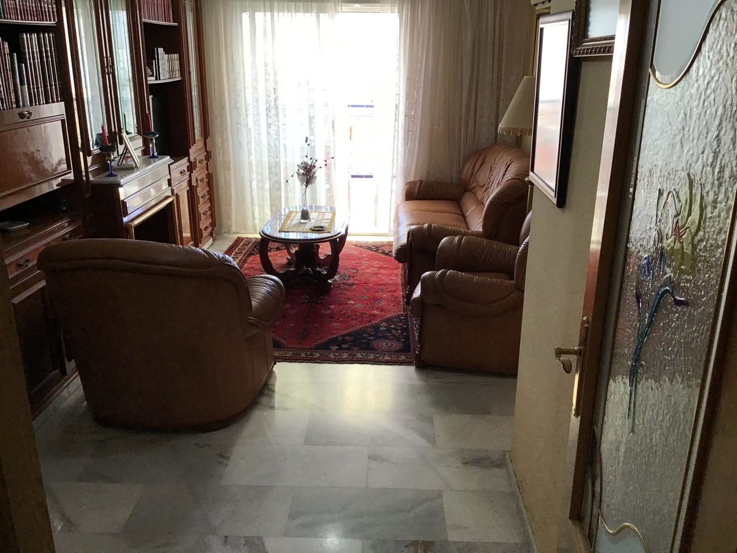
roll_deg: -0.3
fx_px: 660
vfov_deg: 45.4
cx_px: 368
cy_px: 276
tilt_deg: -19.1
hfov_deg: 58.4
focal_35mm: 31
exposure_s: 1/33
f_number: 2.4
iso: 32
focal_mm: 3.3
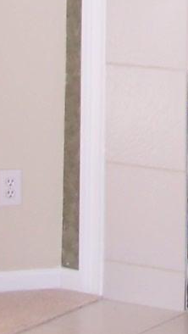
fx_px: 1540
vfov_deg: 11.8
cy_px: -173
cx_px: 325
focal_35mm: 174
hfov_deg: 6.8
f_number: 2.8
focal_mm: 6.3
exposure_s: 1/60
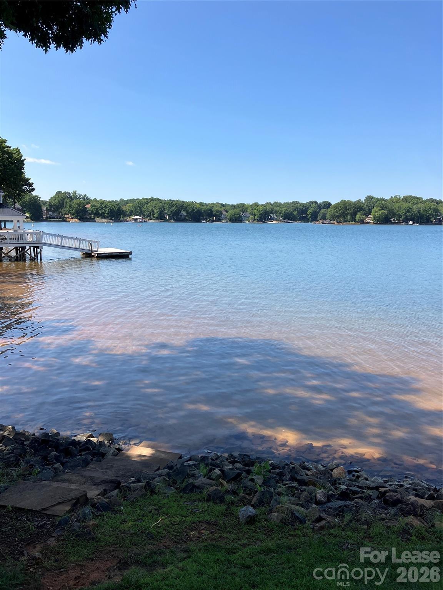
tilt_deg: -7.2
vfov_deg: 63.4
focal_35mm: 28
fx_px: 478
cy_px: 295
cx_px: 222
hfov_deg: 49.7
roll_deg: +0.1
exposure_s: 1/1736
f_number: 1.8
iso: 32
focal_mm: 3.99
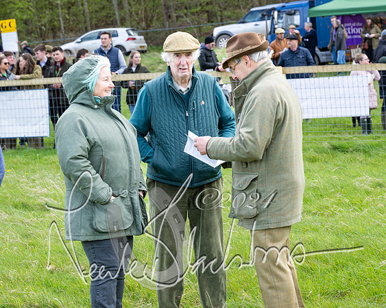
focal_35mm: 118
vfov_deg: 13.0
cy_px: 154
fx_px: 1351
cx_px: 193
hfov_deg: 16.3
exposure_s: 1/320
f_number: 5
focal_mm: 70
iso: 200
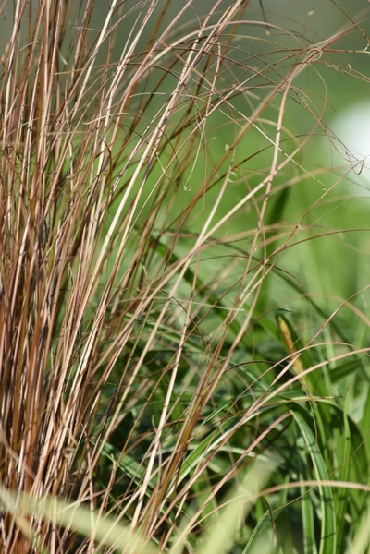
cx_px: 185
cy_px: 277
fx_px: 4625
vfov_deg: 6.9
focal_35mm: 300
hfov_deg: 4.6
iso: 500
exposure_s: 1/1600
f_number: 6.3
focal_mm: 200
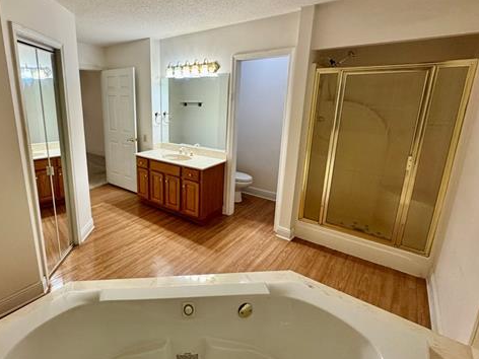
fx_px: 263
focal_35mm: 19
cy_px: 159
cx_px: 174
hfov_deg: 82.7
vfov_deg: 68.5
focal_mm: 2.22
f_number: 2.2
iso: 320
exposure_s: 1/120
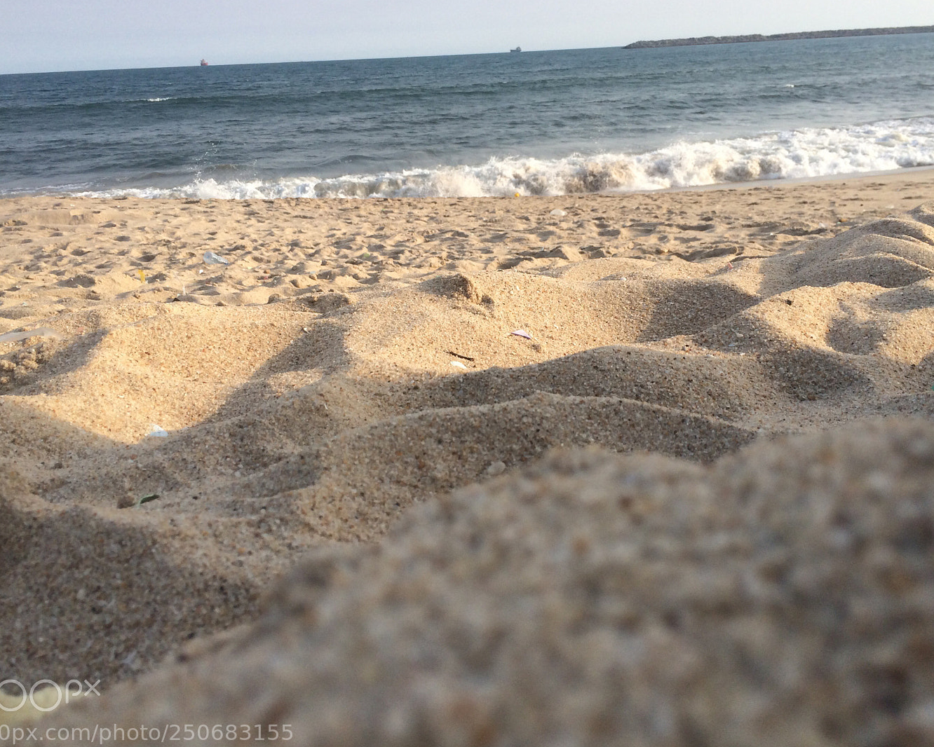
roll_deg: +2.1
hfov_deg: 52.8
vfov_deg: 43.4
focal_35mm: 34
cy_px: 367
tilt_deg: -17.4
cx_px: 487
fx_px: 940
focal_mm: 4.15
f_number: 2.2
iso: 32
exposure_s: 1/1368
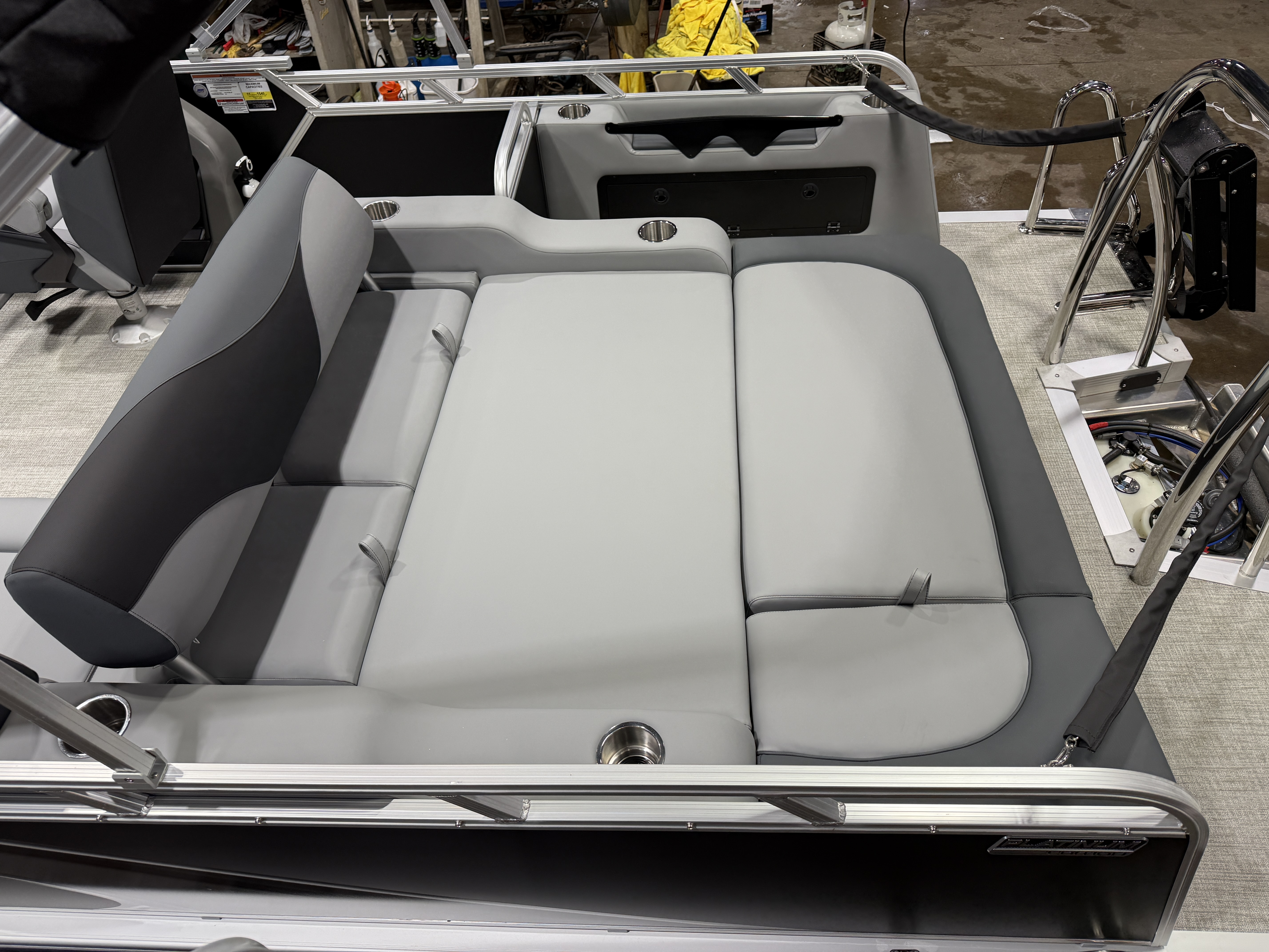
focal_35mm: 24
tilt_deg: -45.8
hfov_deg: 71.6
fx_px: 880
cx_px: 634
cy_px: 476
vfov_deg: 56.8
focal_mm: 6.76
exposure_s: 1/120
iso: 80
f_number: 1.78
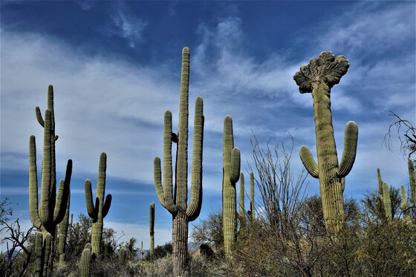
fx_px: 439
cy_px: 138
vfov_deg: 35.0
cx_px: 208
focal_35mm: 38
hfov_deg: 50.7
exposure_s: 1/30
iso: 100
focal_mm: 38
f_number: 22
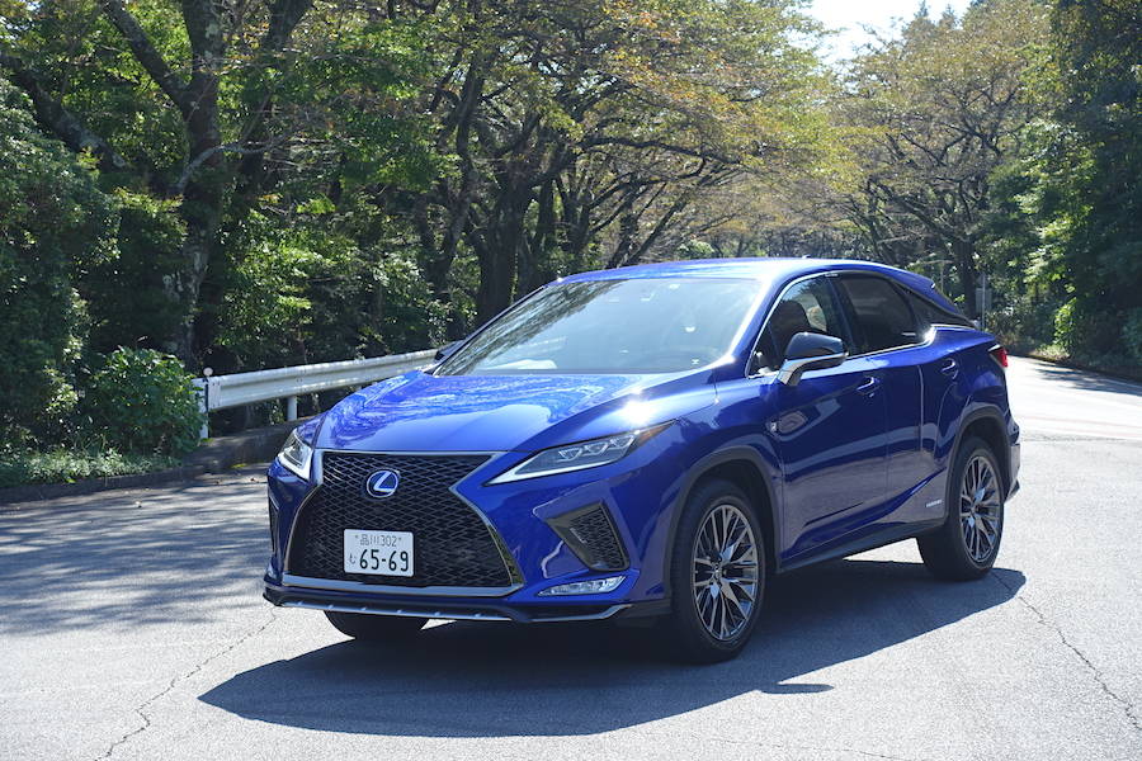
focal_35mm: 67
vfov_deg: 20.3
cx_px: 571
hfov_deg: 30.1
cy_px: 380
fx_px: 2125
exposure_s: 1/160
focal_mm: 24.47
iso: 125
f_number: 5.6
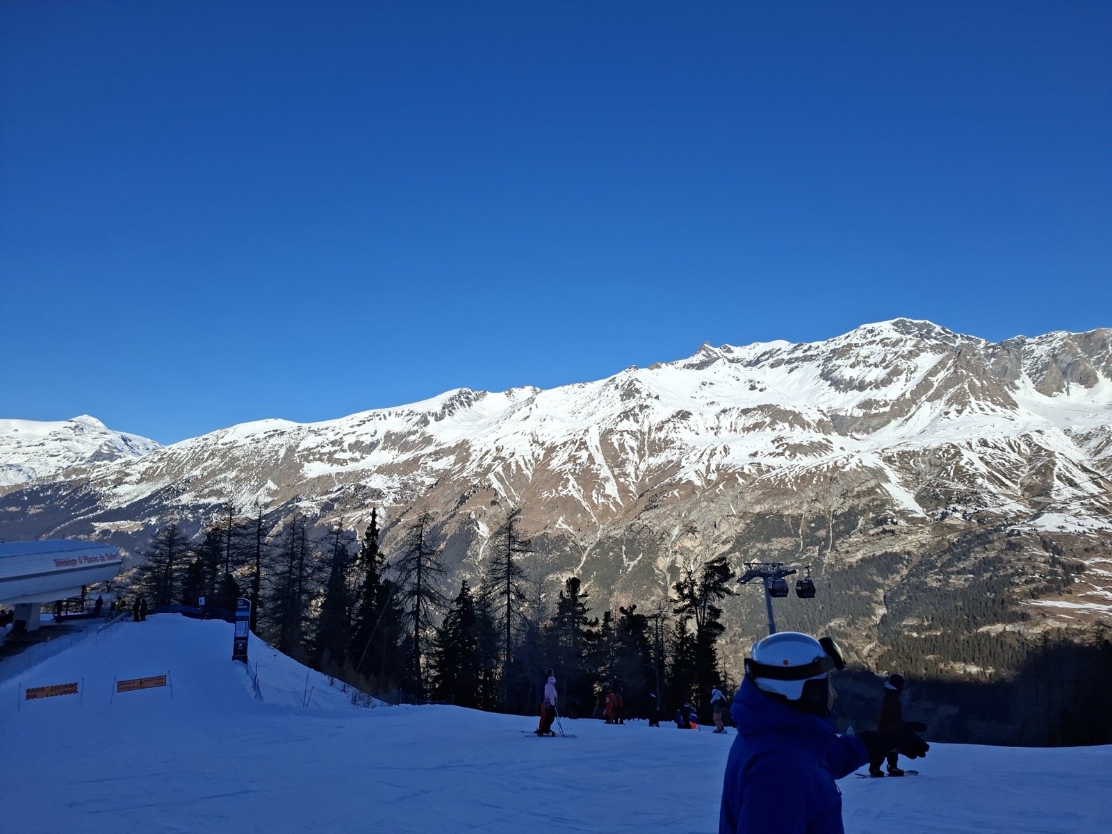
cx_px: 556
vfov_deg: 58.9
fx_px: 739
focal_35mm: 23
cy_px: 417
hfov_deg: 73.9
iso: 50
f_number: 1.8
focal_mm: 5.54
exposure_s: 1/3067
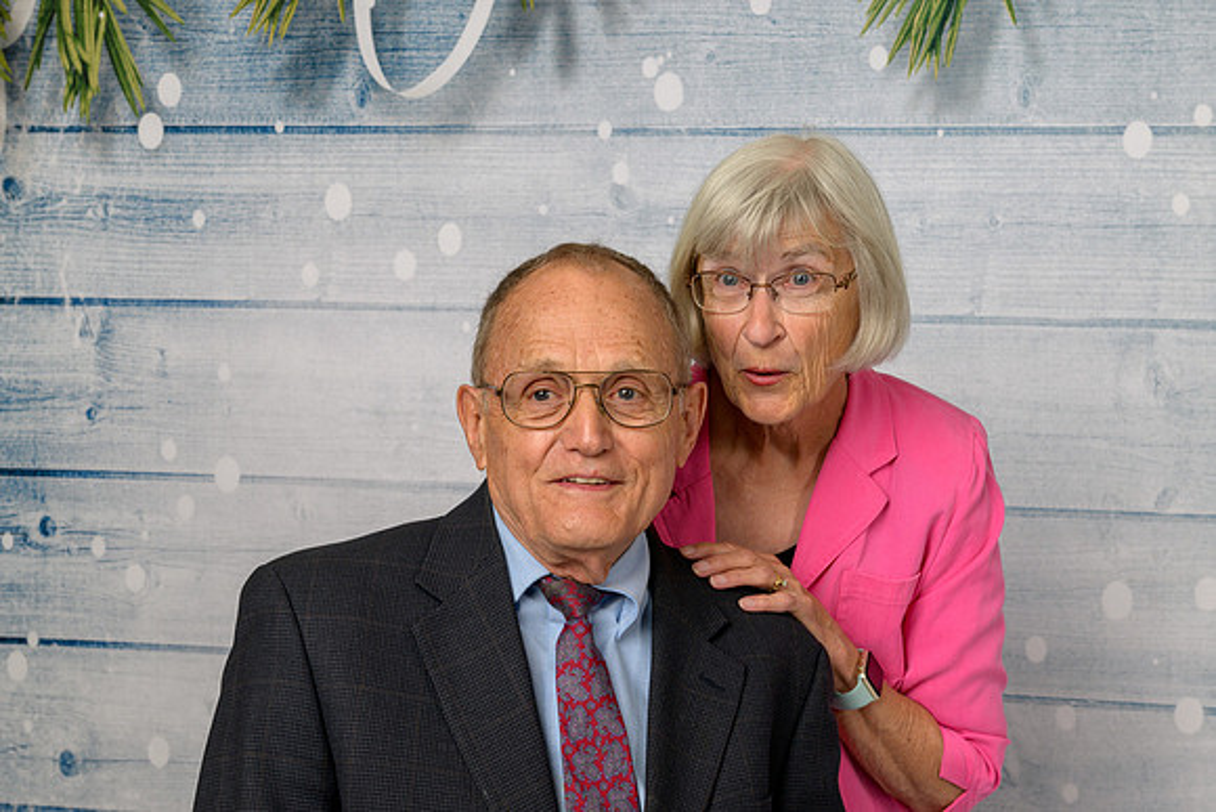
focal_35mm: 56
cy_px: 406
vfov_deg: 24.2
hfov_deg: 35.6
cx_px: 608
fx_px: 1892
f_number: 10
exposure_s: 1/125
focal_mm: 56
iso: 400
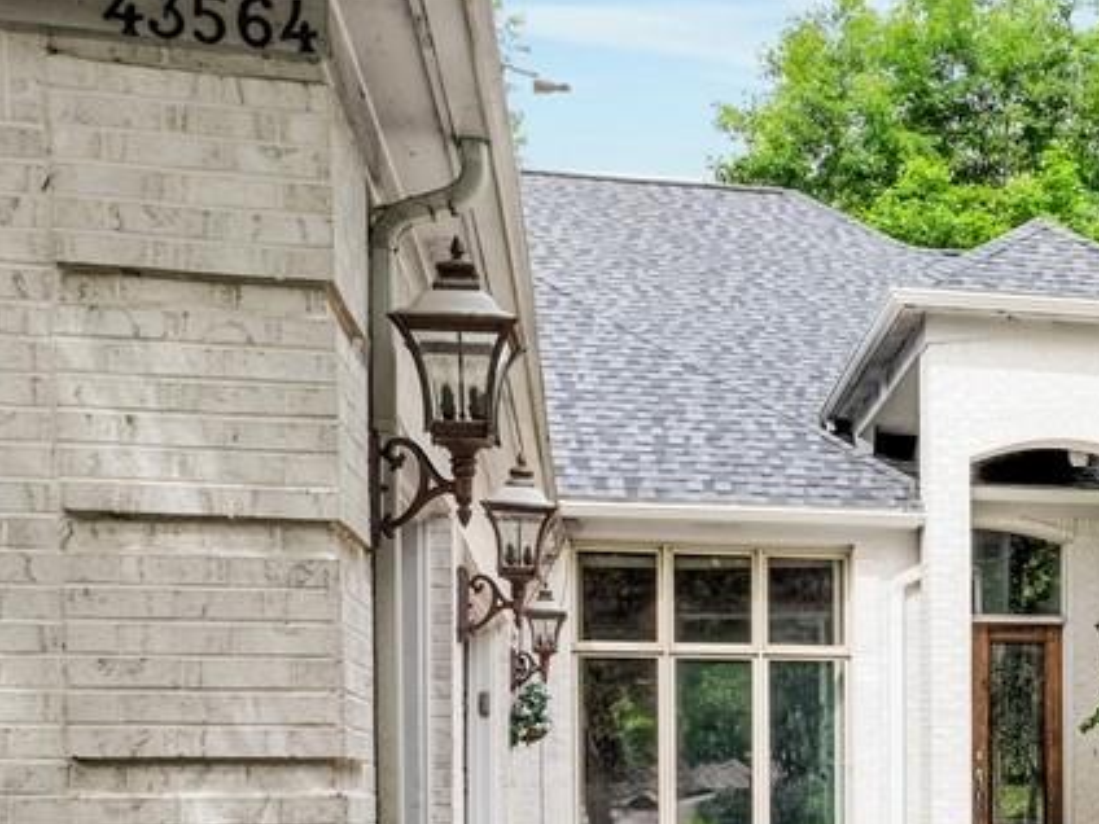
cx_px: 1115
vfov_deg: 24.0
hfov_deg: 30.7
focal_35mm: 58
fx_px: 1841
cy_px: 850
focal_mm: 12.29
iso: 420
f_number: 2.8
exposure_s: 1/1600
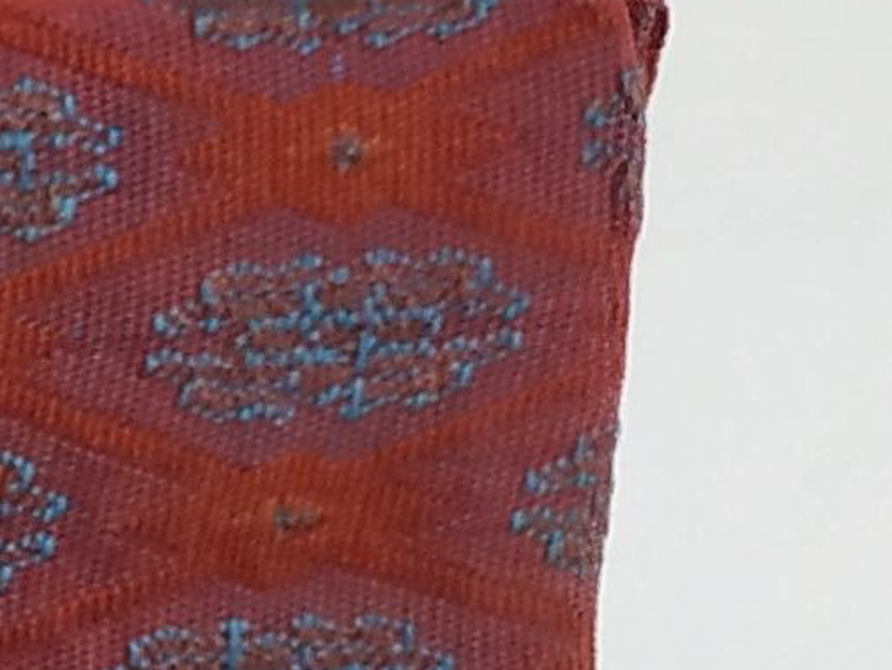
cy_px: 341
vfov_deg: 7.8
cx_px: -2307
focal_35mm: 190
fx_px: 4897
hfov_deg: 7.9
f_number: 1.9
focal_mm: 3.94
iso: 500
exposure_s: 1/20
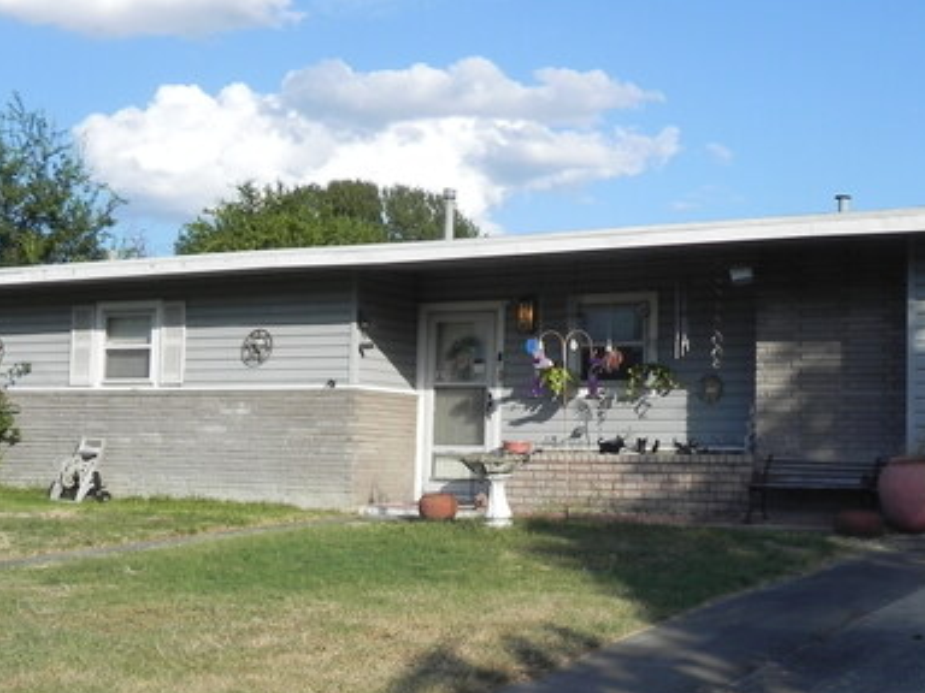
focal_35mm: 55
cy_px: 397
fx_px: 1470
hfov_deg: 34.6
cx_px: 609
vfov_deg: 26.5
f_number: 7.1
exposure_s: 1/366
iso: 160
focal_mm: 5.9
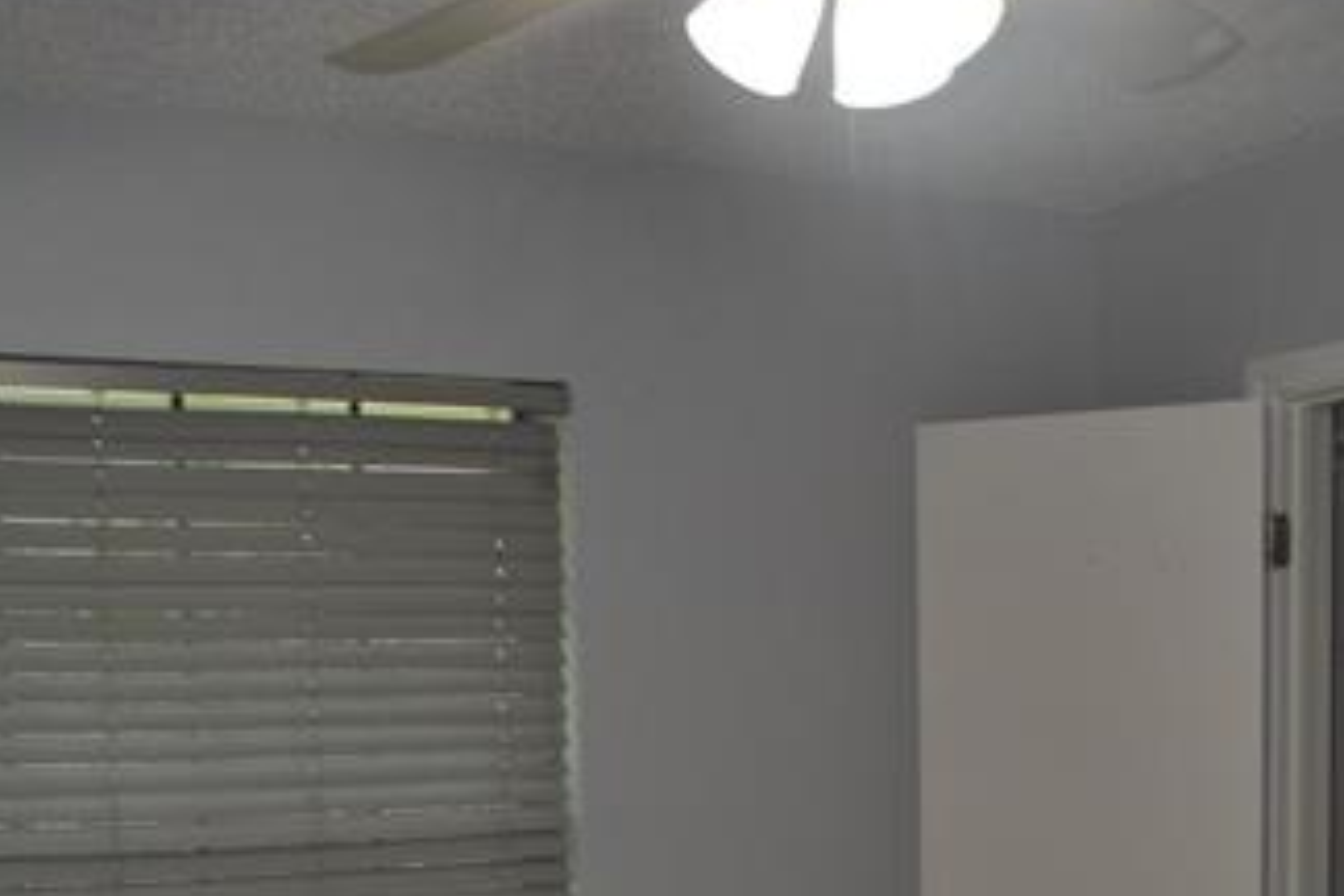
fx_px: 2389
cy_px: 1137
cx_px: 691
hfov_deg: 31.4
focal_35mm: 64
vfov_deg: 19.7
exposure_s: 1/60
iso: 200
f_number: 3.5
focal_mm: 18
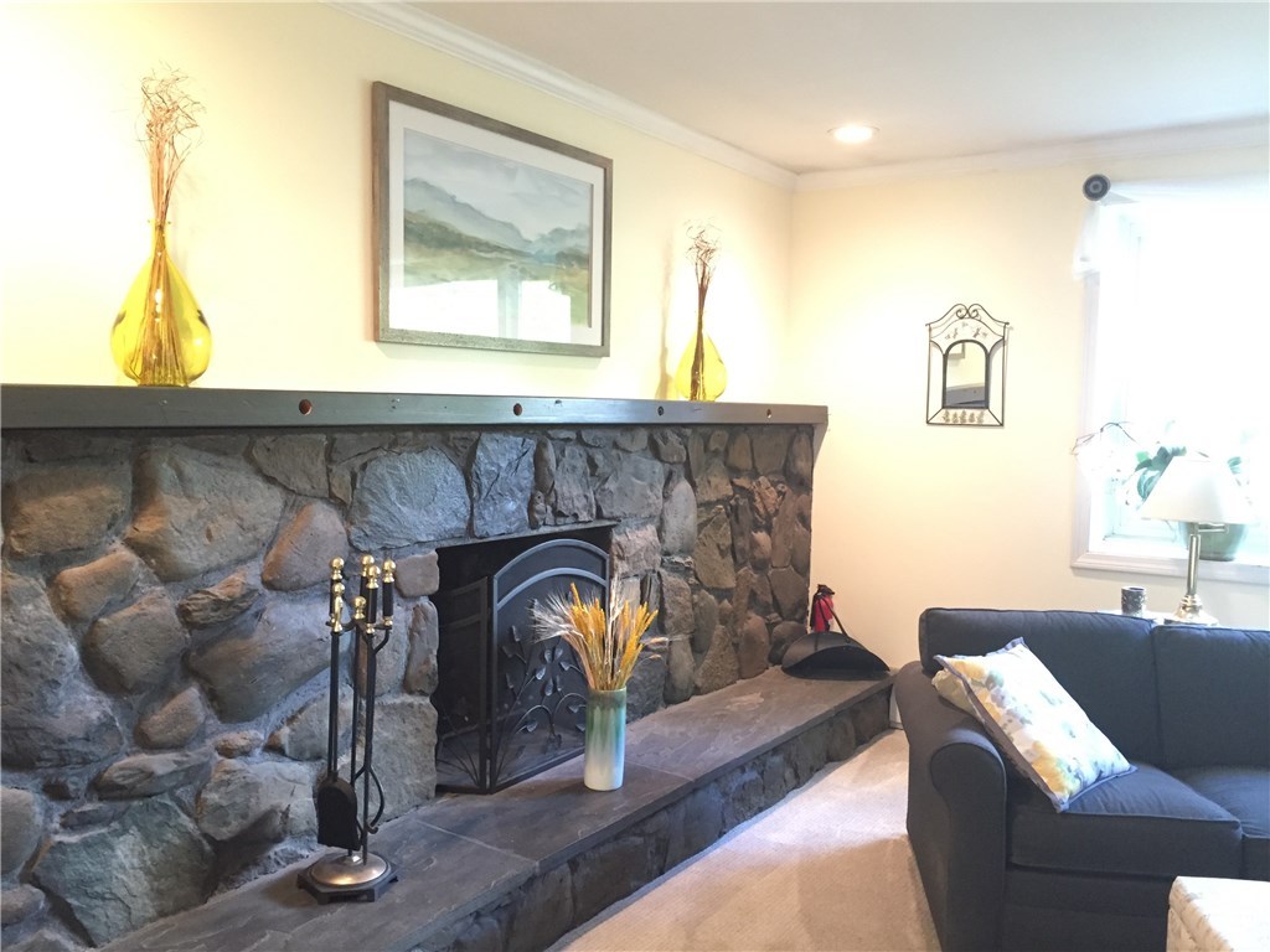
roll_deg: -1.7
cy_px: 476
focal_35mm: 29
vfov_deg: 48.2
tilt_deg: -4.1
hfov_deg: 61.7
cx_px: 635
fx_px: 1064
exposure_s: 1/15
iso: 250
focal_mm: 4.15
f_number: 2.2
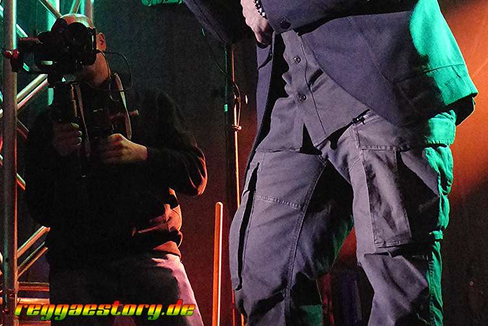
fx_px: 1153
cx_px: 244
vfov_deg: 15.8
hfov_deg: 23.9
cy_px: 3
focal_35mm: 85
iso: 1600
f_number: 2.8
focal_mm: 10.9
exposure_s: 1/125
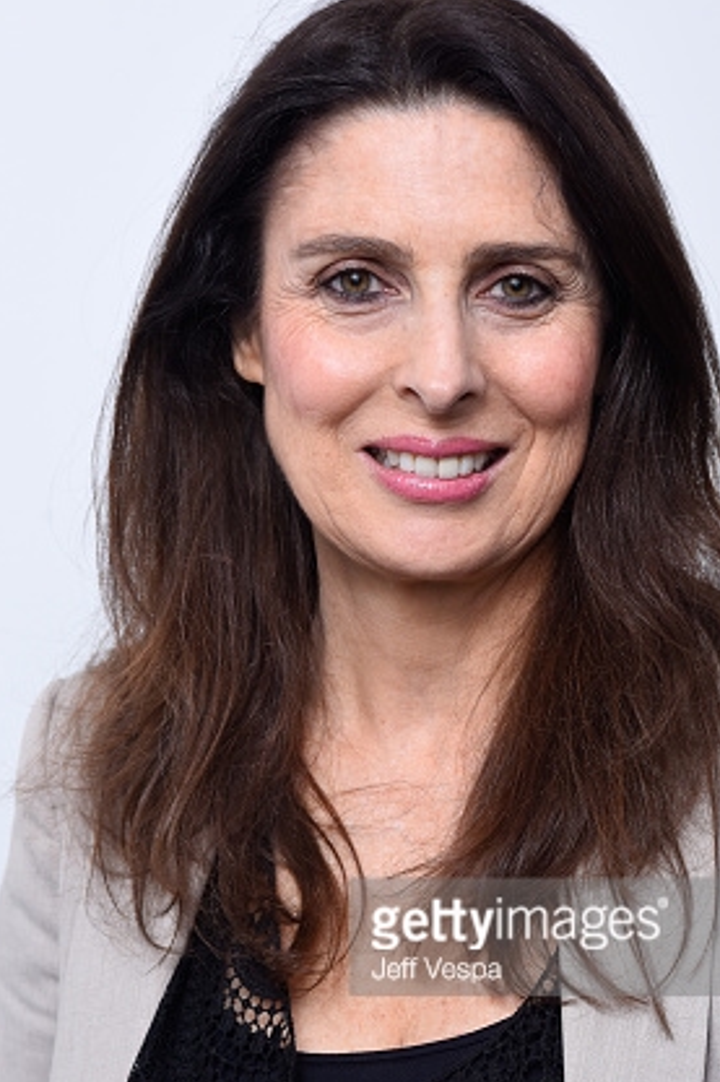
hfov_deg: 13.7
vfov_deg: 20.4
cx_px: 478
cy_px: 679
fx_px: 3002
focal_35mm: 100
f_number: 10
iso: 640
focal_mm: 70
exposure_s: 1/200
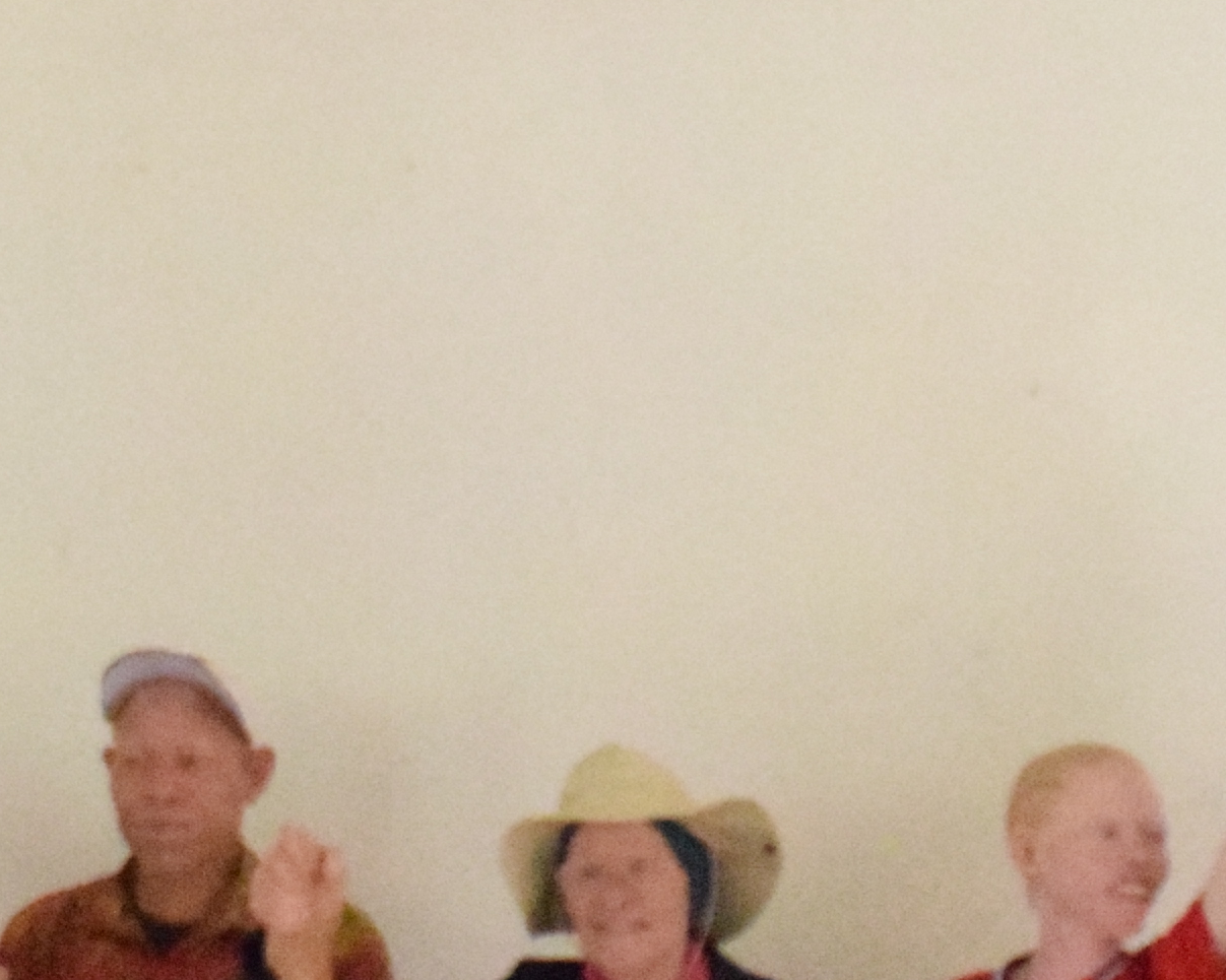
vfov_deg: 6.9
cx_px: 1527
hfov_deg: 8.5
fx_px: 8126
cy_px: 1003
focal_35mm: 224
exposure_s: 1/160
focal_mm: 32
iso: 12800
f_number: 8
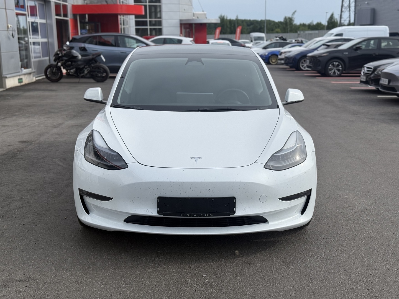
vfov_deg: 30.3
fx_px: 553
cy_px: 150
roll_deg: +0.9
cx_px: 200
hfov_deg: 39.7
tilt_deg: -11.3
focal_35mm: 48
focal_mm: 6.76
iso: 80
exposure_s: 1/4587
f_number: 1.78
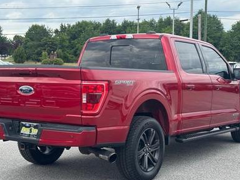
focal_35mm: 63
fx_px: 437
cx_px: 117
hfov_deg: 30.7
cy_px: 98
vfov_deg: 23.3
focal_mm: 6.76
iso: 64
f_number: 1.78
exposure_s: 1/1681
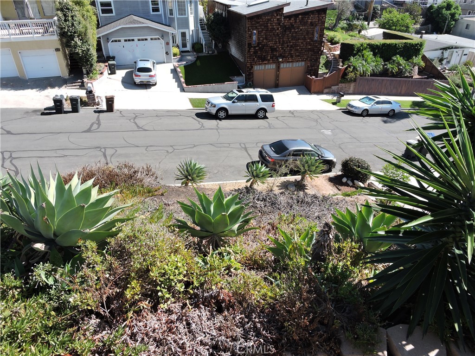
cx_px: 238
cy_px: 178
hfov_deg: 71.6
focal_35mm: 24
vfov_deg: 56.8
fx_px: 329
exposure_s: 1/500
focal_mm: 4.3
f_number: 3.3
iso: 100
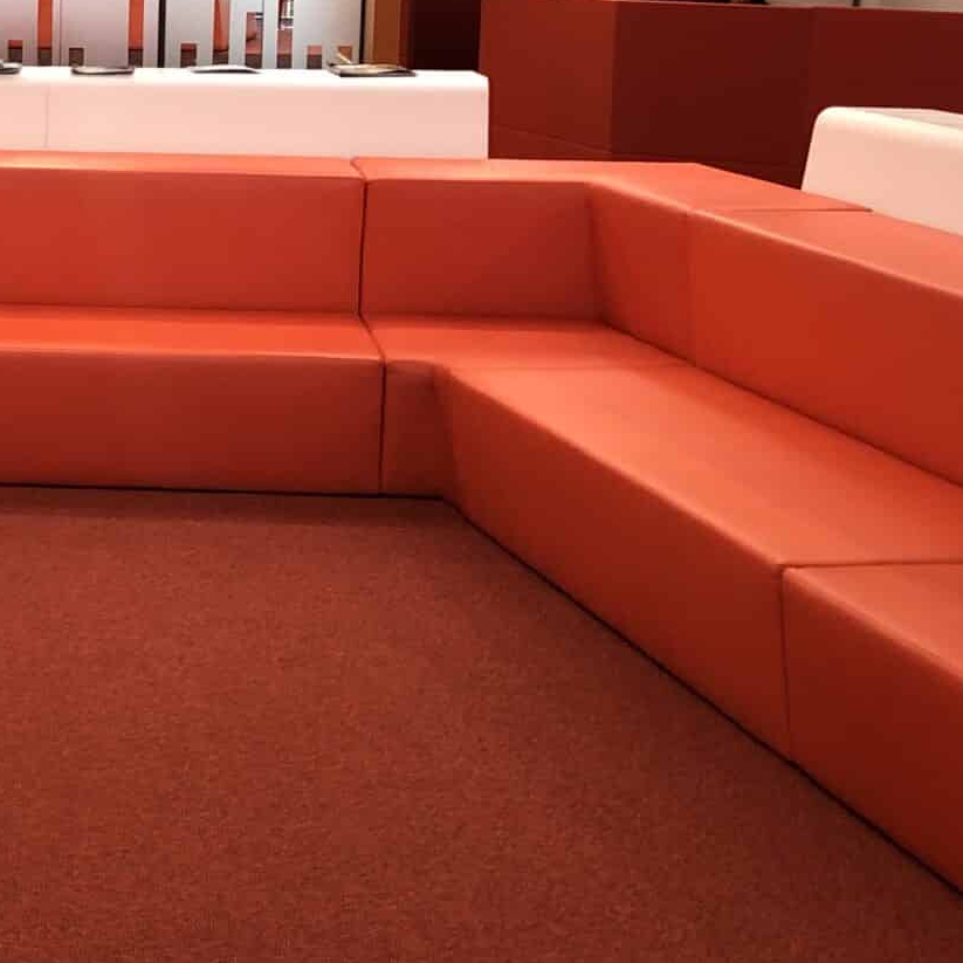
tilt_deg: -7.4
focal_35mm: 77
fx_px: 2424
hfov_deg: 21.6
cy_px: 208
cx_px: -15
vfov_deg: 22.2
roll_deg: -1.9
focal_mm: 3.99
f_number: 1.8
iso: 32
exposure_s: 1/25
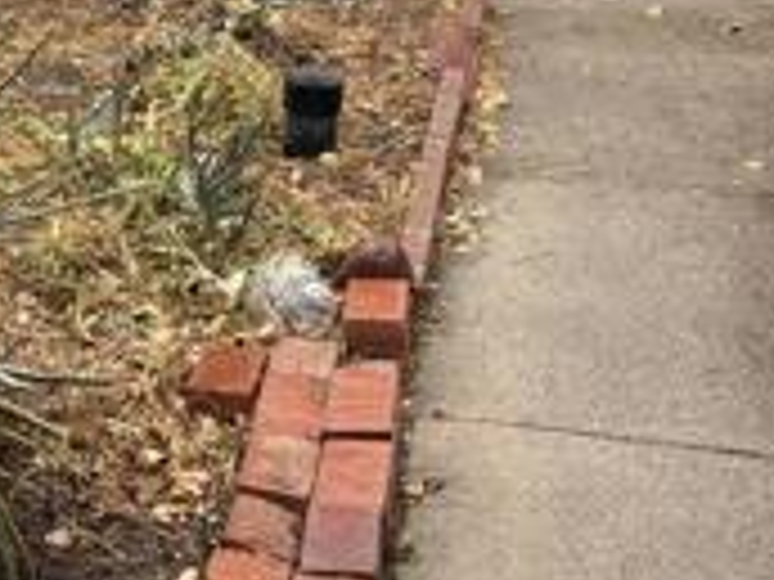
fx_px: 2169
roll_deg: +1.6
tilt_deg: -14.2
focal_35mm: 97
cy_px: 81
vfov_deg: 15.1
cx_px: -58
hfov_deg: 19.5
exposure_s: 1/168
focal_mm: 5.96
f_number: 1.6
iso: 40
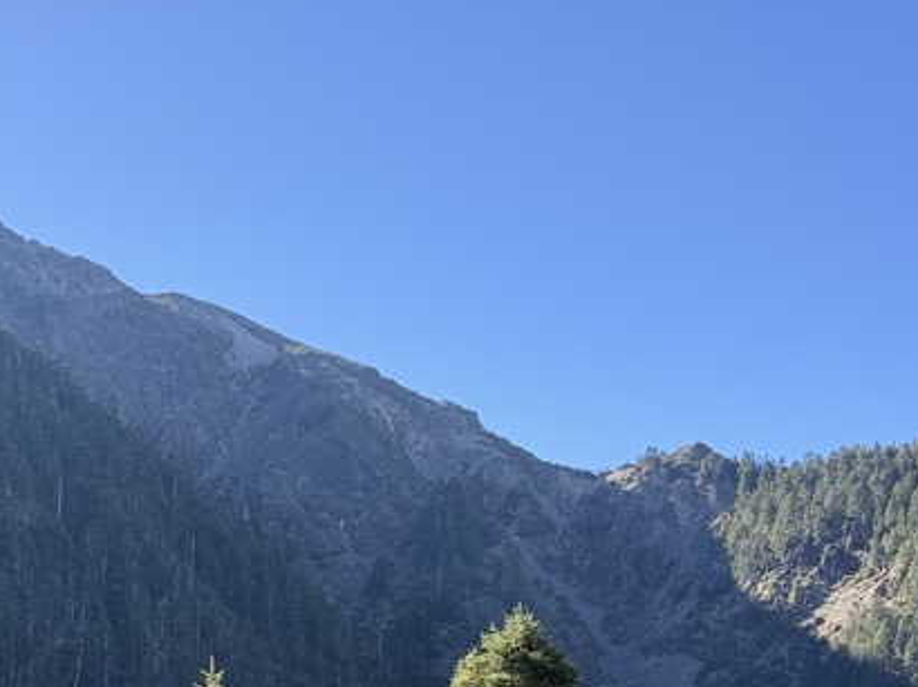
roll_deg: +0.2
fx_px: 1590
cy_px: 638
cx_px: 125
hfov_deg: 31.0
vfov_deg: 23.6
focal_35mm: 60
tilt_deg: +6.8
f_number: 1.78
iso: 100
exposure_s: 1/1211
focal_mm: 6.76
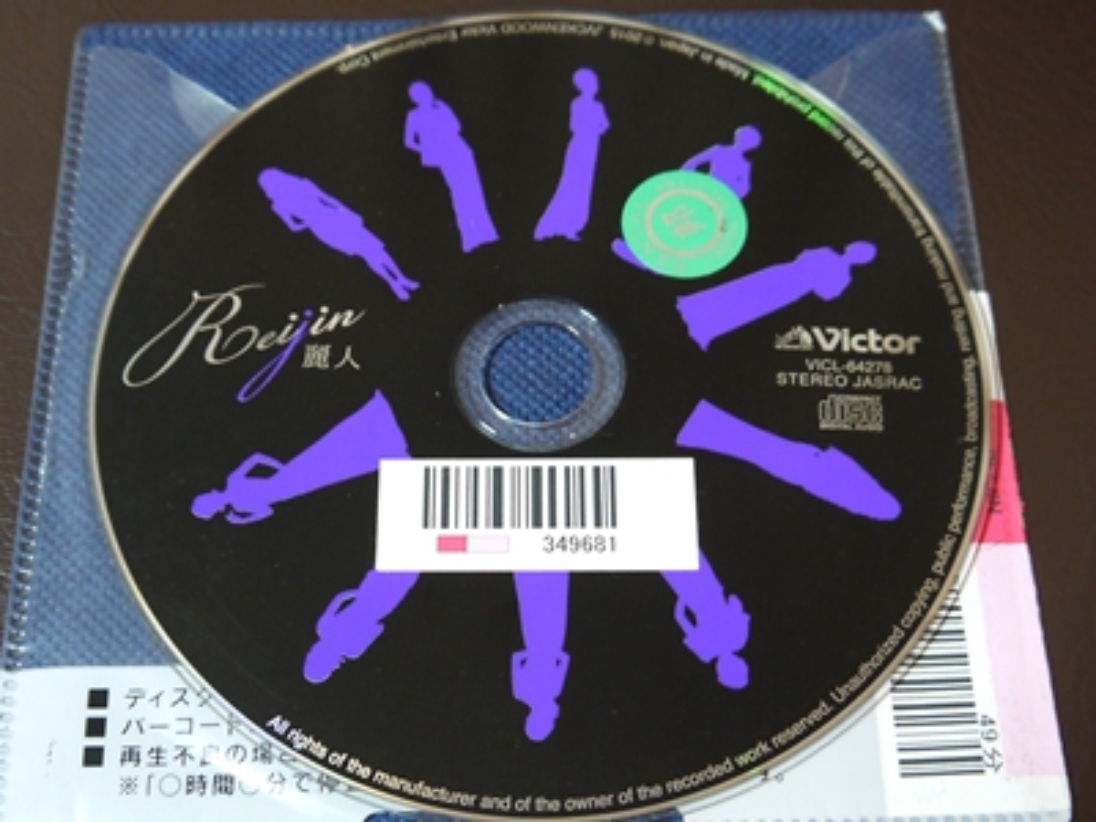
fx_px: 1235
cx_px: 548
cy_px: 411
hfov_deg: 47.9
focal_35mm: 39
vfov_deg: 36.8
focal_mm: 14
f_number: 3.5
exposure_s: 1/10
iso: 400
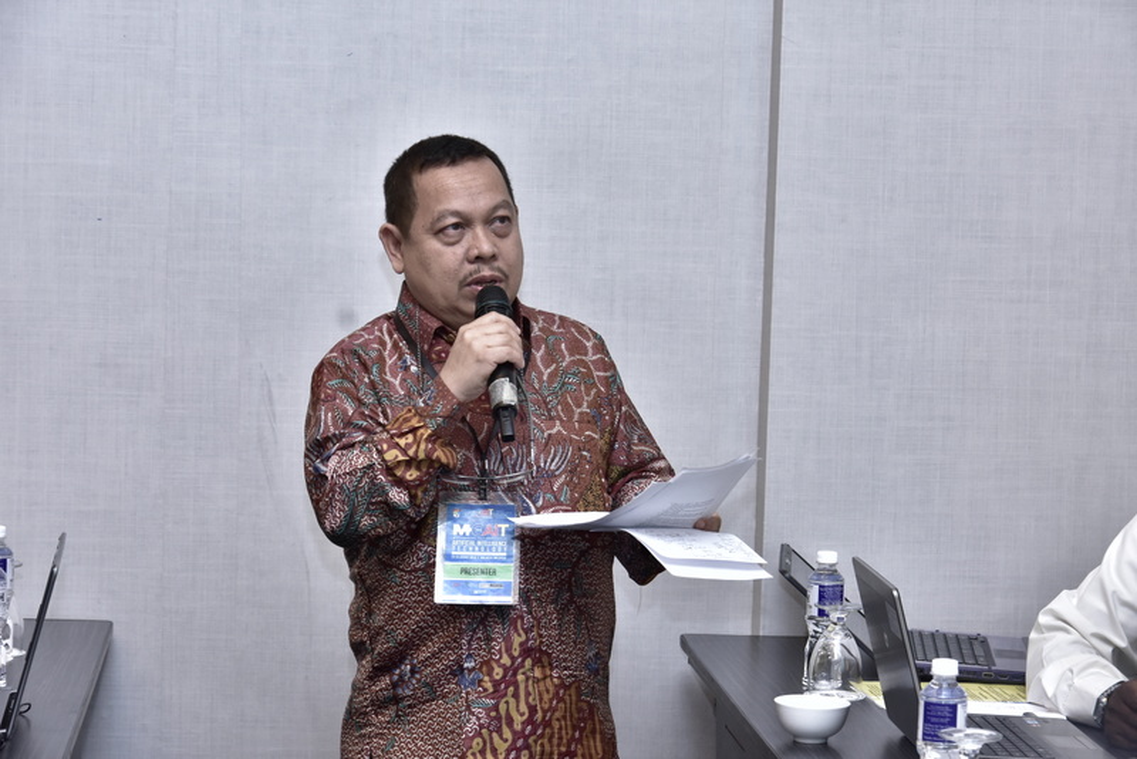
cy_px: 380
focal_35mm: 99
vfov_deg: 13.8
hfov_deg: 20.6
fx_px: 3128
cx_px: 568
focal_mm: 66
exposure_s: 1/50
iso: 1000
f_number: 6.3
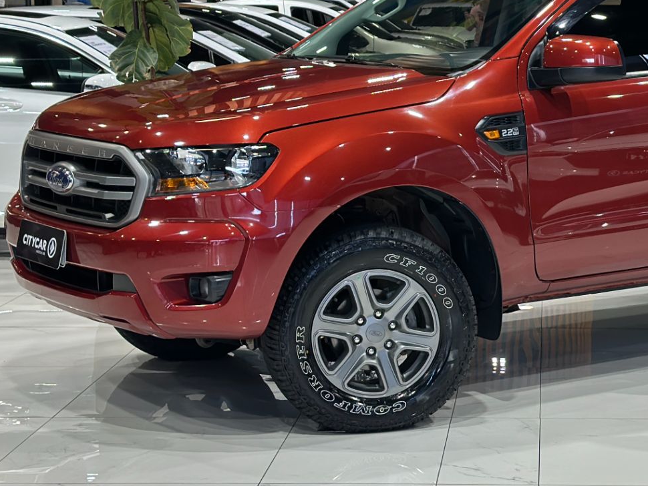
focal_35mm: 95
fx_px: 1779
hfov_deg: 20.3
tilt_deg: -6.7
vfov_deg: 15.6
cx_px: 553
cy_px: 187
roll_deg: -0.6
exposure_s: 1/60
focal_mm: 6.86
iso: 100
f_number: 1.78
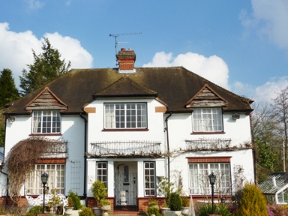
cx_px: 116
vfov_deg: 35.9
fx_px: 333
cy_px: 124
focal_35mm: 40
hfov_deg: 46.5
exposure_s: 1/640
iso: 80
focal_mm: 5.3
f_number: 5.6
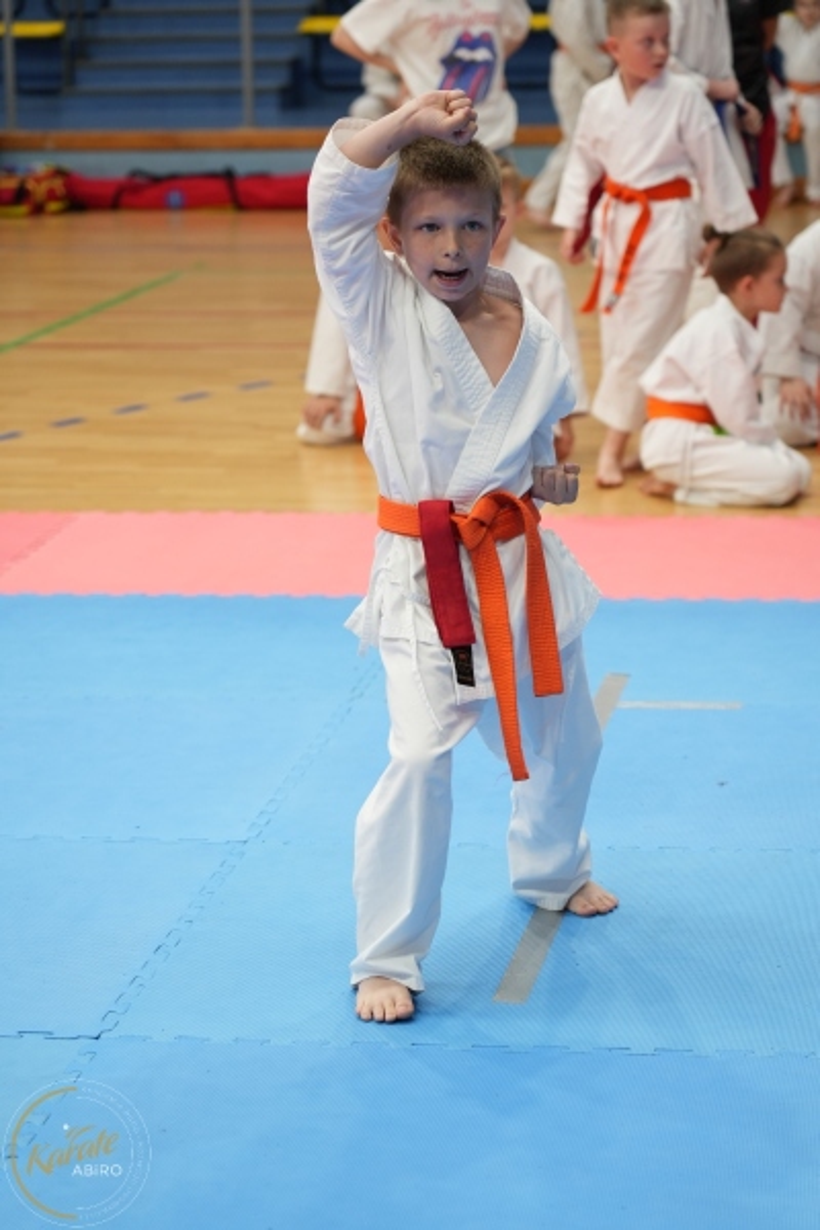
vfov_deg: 19.5
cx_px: 410
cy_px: 615
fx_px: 3587
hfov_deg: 13.0
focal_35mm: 105
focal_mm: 105
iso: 800
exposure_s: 1/160
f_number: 4.5
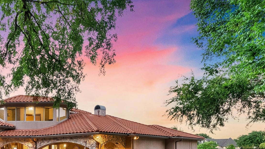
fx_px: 218
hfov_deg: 54.9
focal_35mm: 31
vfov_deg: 34.3
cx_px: 29
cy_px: 150
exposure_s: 1/3
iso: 1600
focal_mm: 15
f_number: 10
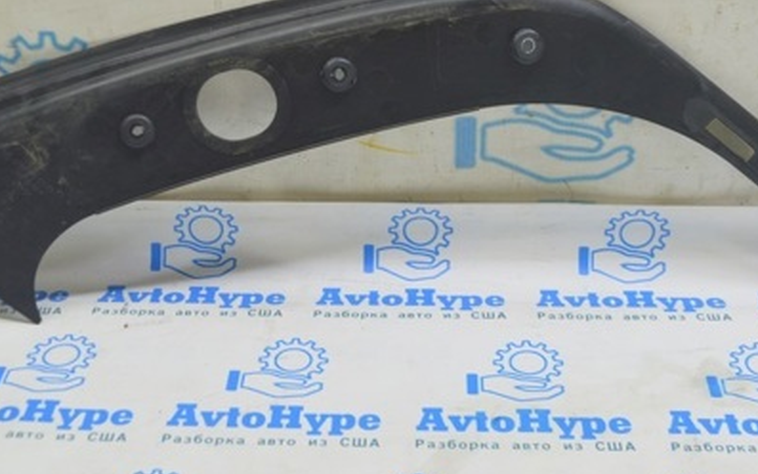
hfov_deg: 32.0
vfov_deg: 20.2
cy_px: 158
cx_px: 357
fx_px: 1322
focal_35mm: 64
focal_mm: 26
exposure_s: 1/20
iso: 400
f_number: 5.6
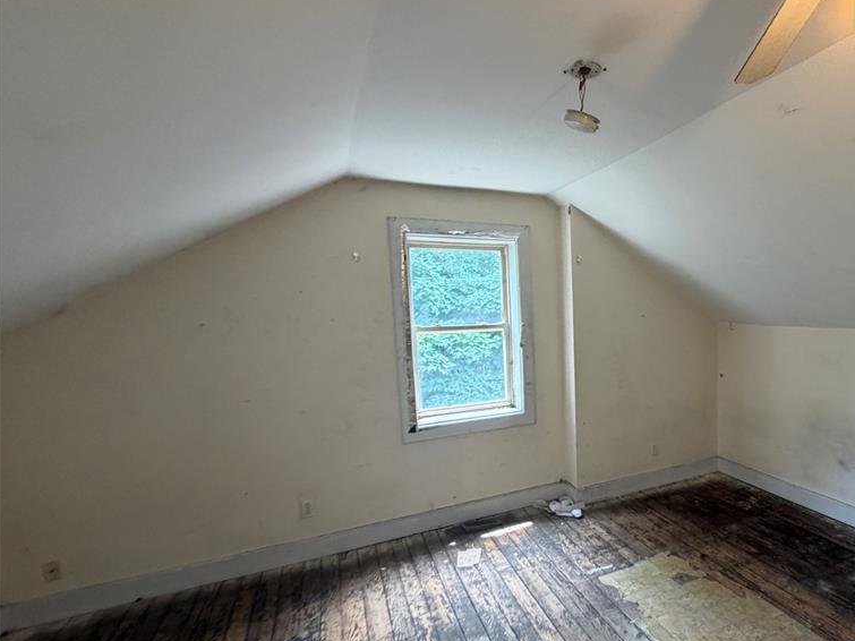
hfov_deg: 81.6
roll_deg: +1.6
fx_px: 469
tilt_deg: -0.7
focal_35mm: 19
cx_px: 574
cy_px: 354
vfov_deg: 68.5
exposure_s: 1/60
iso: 200
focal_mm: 2.22
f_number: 2.2
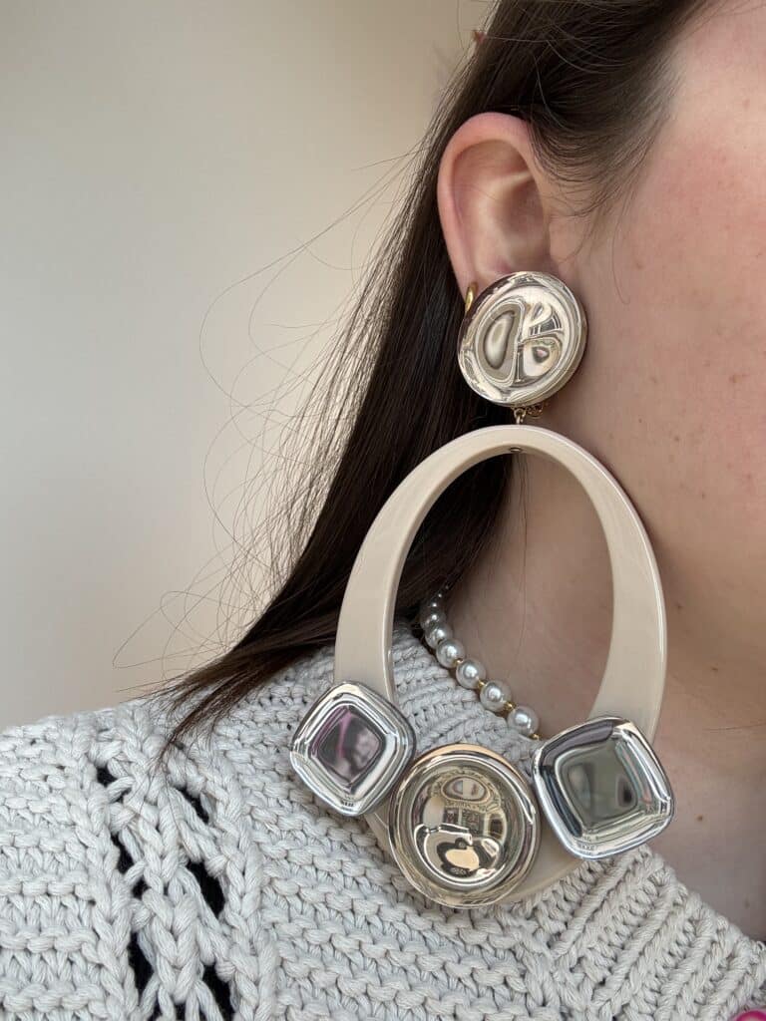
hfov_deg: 46.8
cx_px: 383
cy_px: 510
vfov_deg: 60.0
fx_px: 885
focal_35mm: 30
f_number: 1.9
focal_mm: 2.69
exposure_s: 1/122
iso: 25
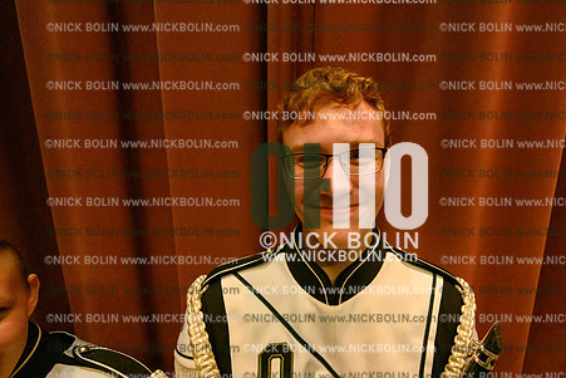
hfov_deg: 88.9
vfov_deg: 67.3
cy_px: 203
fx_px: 283
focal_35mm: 18
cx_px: 339
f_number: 2.8
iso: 25600
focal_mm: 14
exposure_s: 1/320
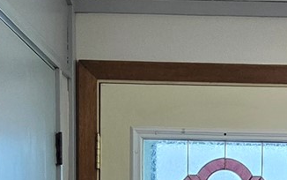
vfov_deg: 8.0
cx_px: 243
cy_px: 425
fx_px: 1197
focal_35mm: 153
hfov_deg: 13.6
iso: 160
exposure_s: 1/120
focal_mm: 5.4
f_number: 1.8
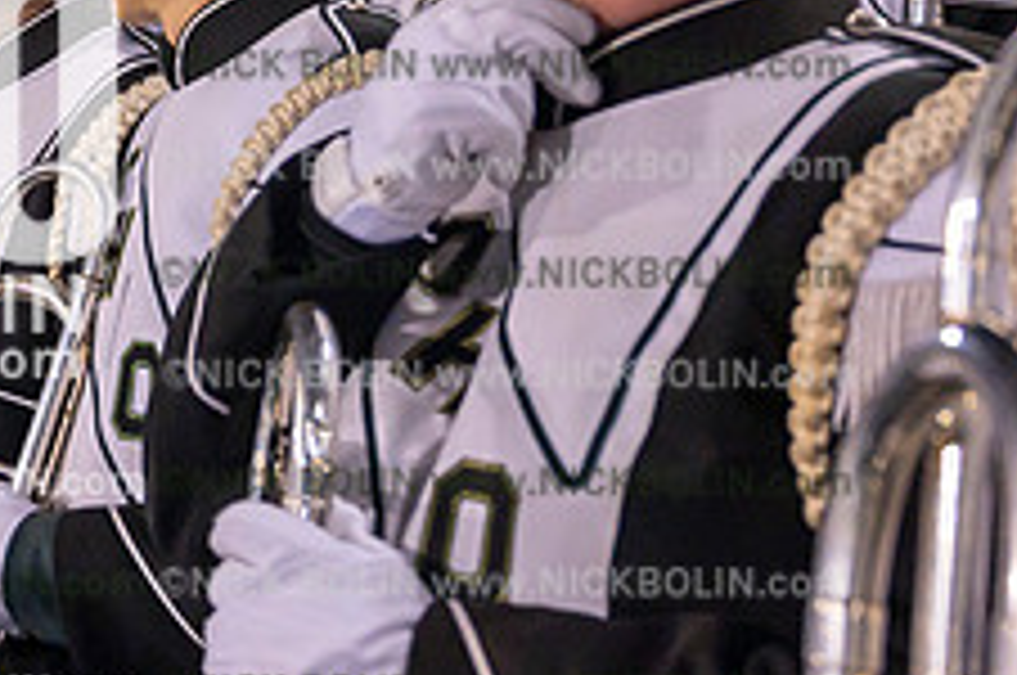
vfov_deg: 15.8
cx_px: -202
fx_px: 2426
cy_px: 166
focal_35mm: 86
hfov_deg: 21.9
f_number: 4.5
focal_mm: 33.5
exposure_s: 1/640
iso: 5000
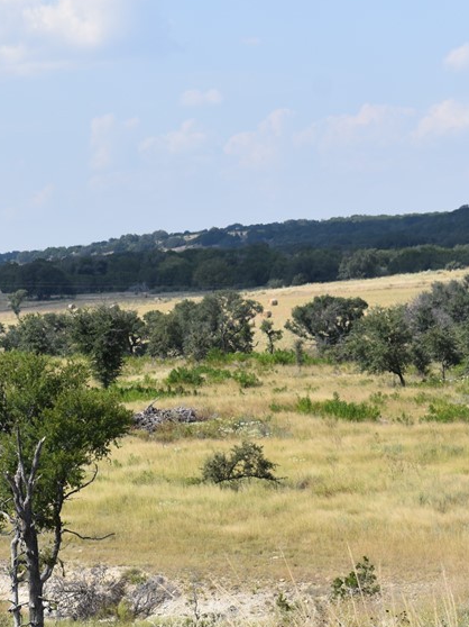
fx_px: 2639
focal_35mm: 146
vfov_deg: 13.5
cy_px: 327
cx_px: -85
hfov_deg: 10.0
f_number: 8
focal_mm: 52
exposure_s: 1/320
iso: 100
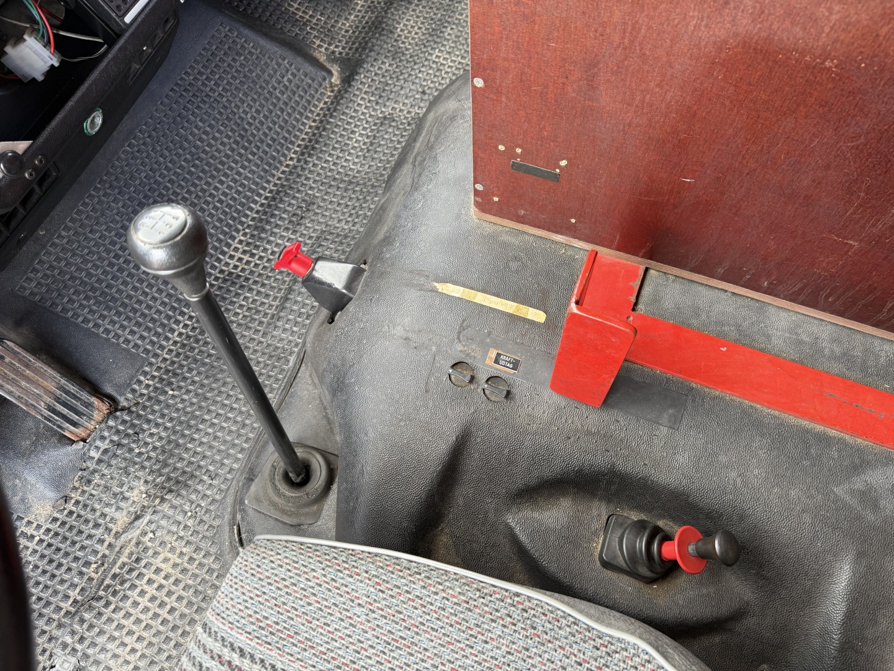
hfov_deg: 71.6
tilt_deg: -65.0
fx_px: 620
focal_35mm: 24
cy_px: 336
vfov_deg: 56.8
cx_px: 447
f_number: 1.78
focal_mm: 6.76
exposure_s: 1/121
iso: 100
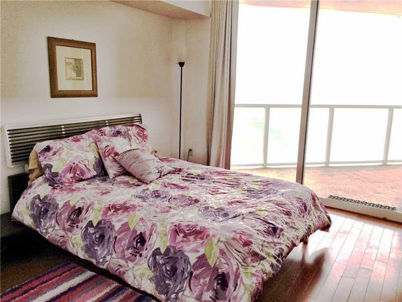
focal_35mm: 29
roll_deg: -1.1
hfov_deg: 61.7
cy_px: 151
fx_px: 337
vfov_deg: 48.2
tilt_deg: -10.4
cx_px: 201
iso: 32
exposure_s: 1/427
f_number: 2.2
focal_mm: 4.15
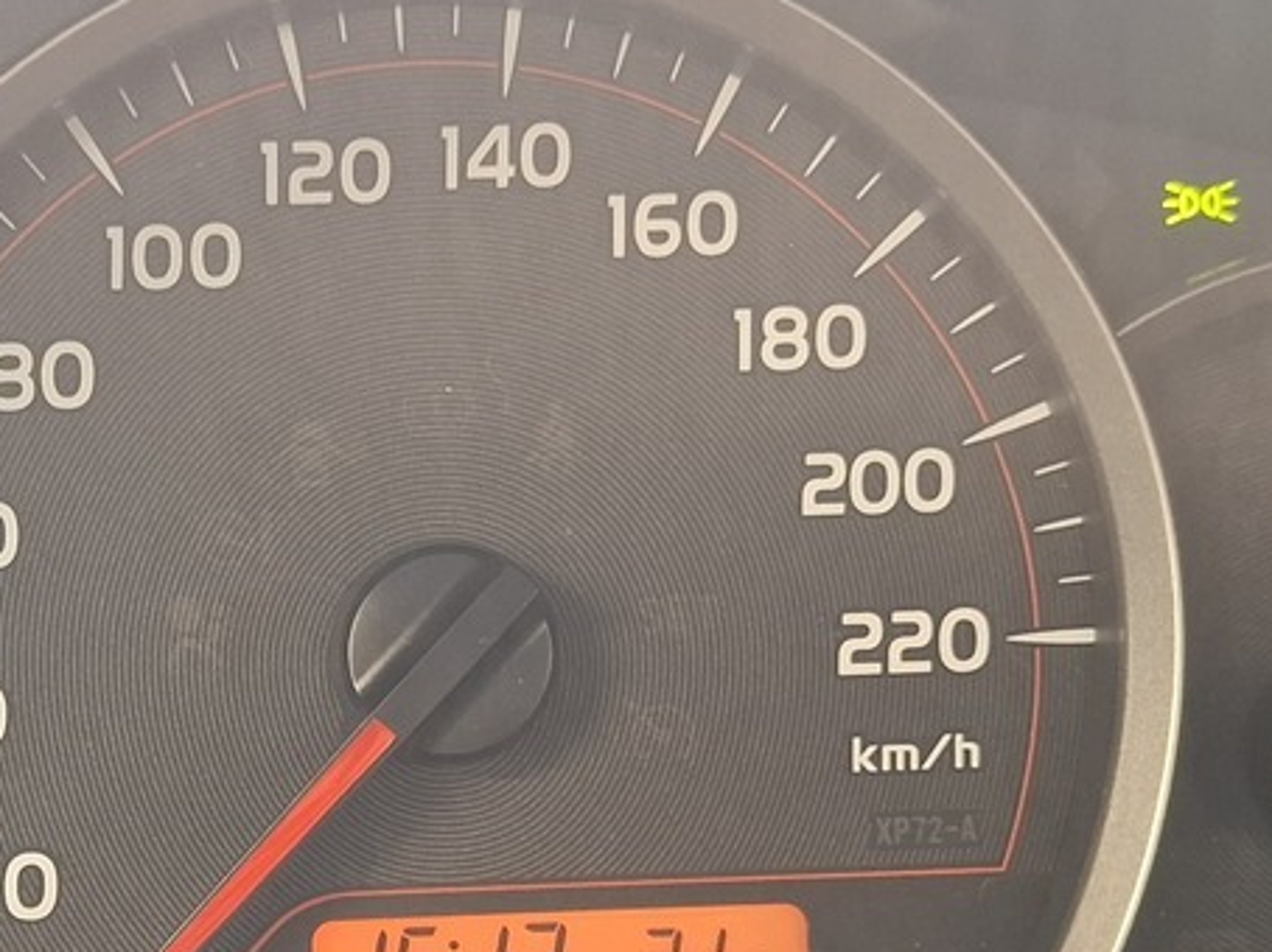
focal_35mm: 73
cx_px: 277
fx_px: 2681
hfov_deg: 26.3
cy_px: 725
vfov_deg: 20.0
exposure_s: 1/30
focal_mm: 5.54
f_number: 1.8
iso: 400
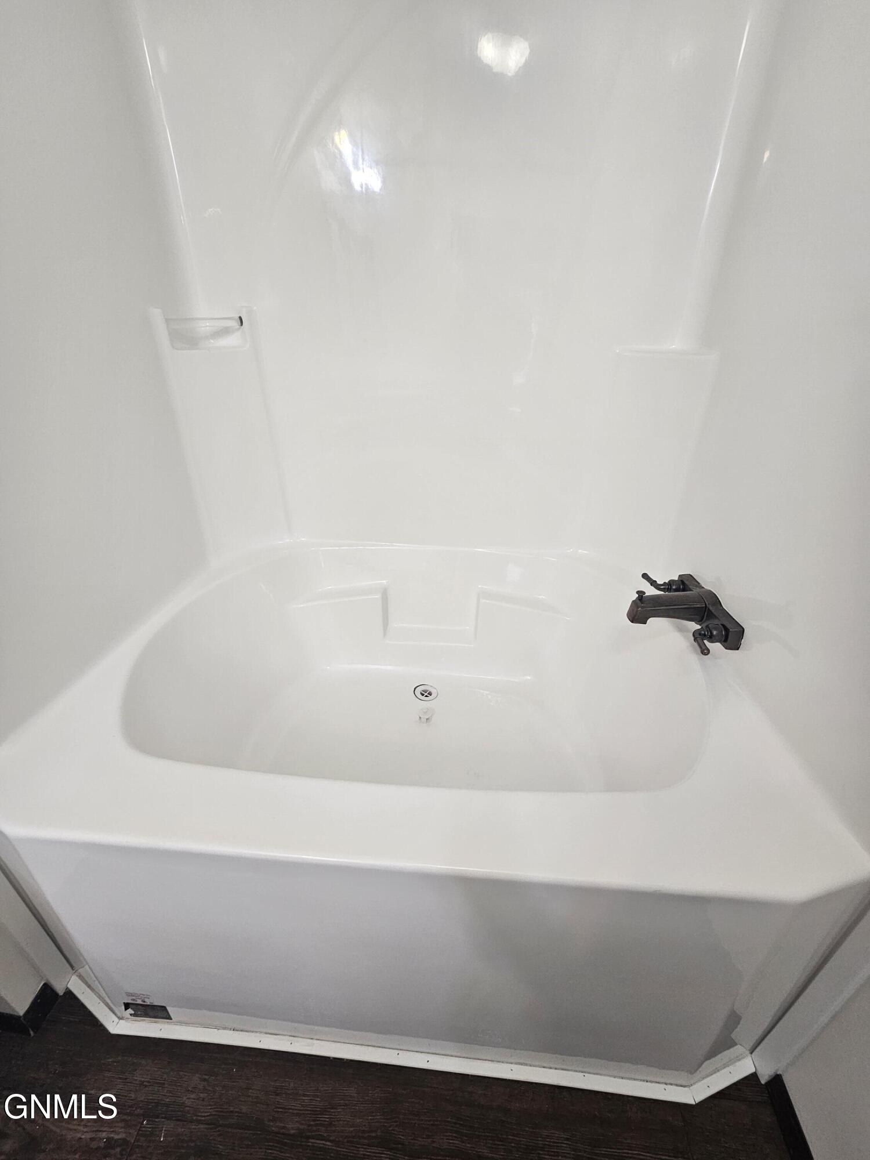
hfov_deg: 89.9
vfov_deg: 106.2
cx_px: 435
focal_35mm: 13
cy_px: 580
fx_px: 436
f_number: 2.2
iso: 100
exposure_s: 1/60
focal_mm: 2.2
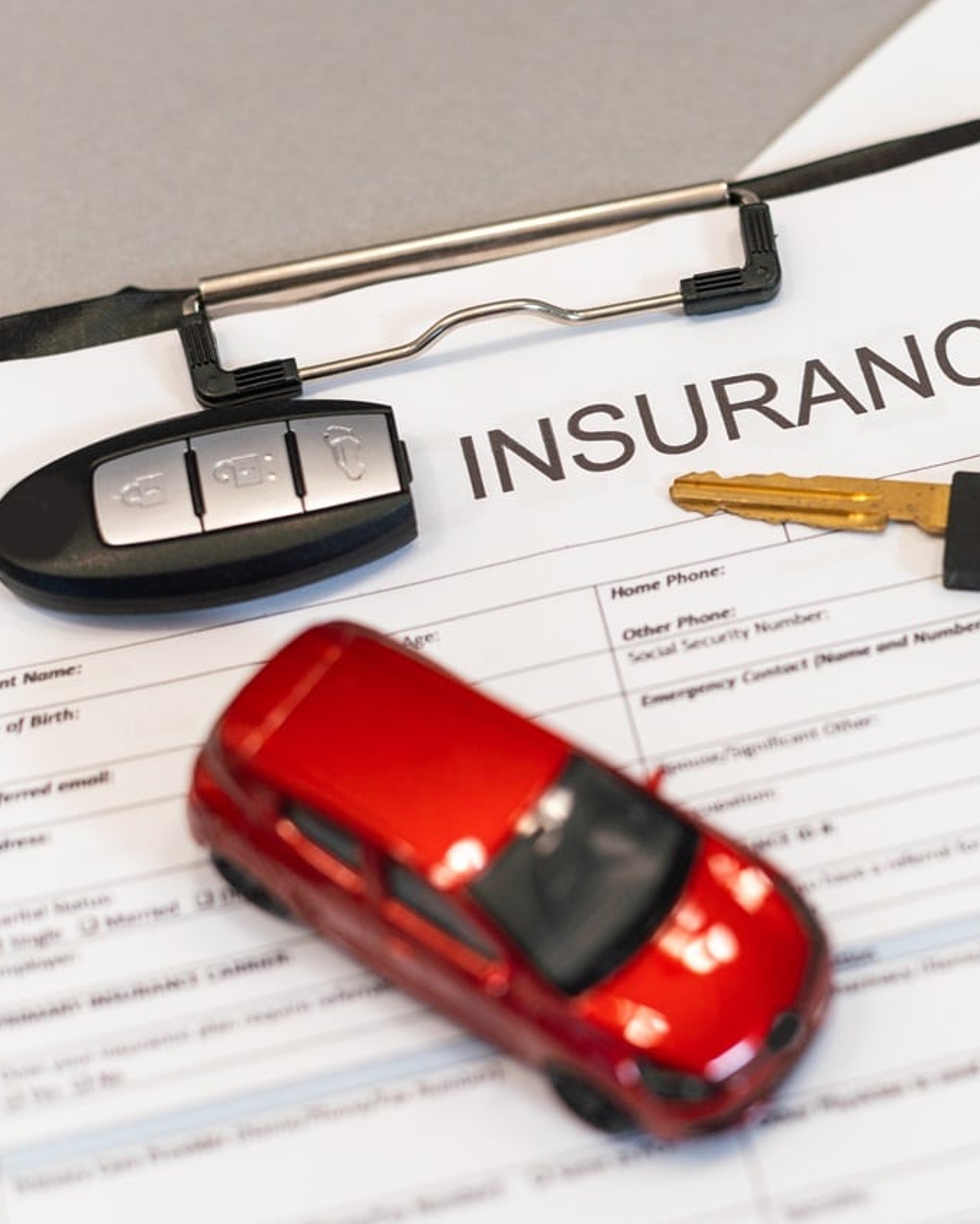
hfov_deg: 21.3
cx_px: 808
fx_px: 2574
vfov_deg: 26.8
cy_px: 610
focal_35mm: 71
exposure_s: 1/80
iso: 125
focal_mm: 50
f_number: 2.8
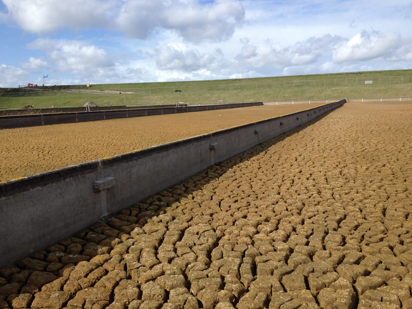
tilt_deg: -10.8
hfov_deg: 52.6
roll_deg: +2.2
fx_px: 417
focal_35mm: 35
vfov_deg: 40.7
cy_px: 154
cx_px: 206
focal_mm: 4.28
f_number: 2.4
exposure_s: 1/1972
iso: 50
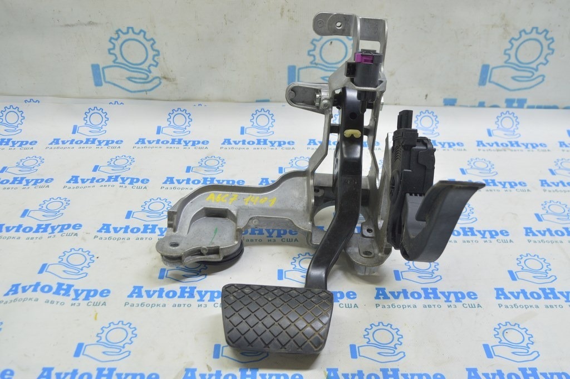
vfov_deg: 36.8
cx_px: 285
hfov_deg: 53.2
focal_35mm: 36
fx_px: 570
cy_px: 190
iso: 400
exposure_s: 1/20
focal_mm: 24
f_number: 5.6
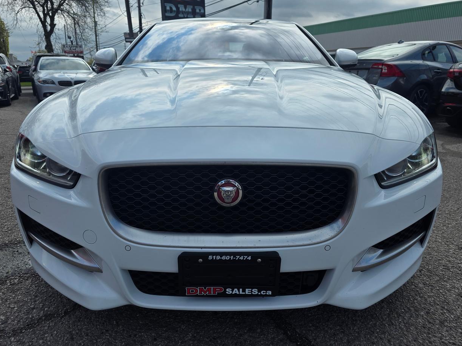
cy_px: 173
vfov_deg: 56.8
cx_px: 230
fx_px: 320
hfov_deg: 71.6
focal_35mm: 24
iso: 80
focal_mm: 6.3
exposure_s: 1/6574
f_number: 1.7
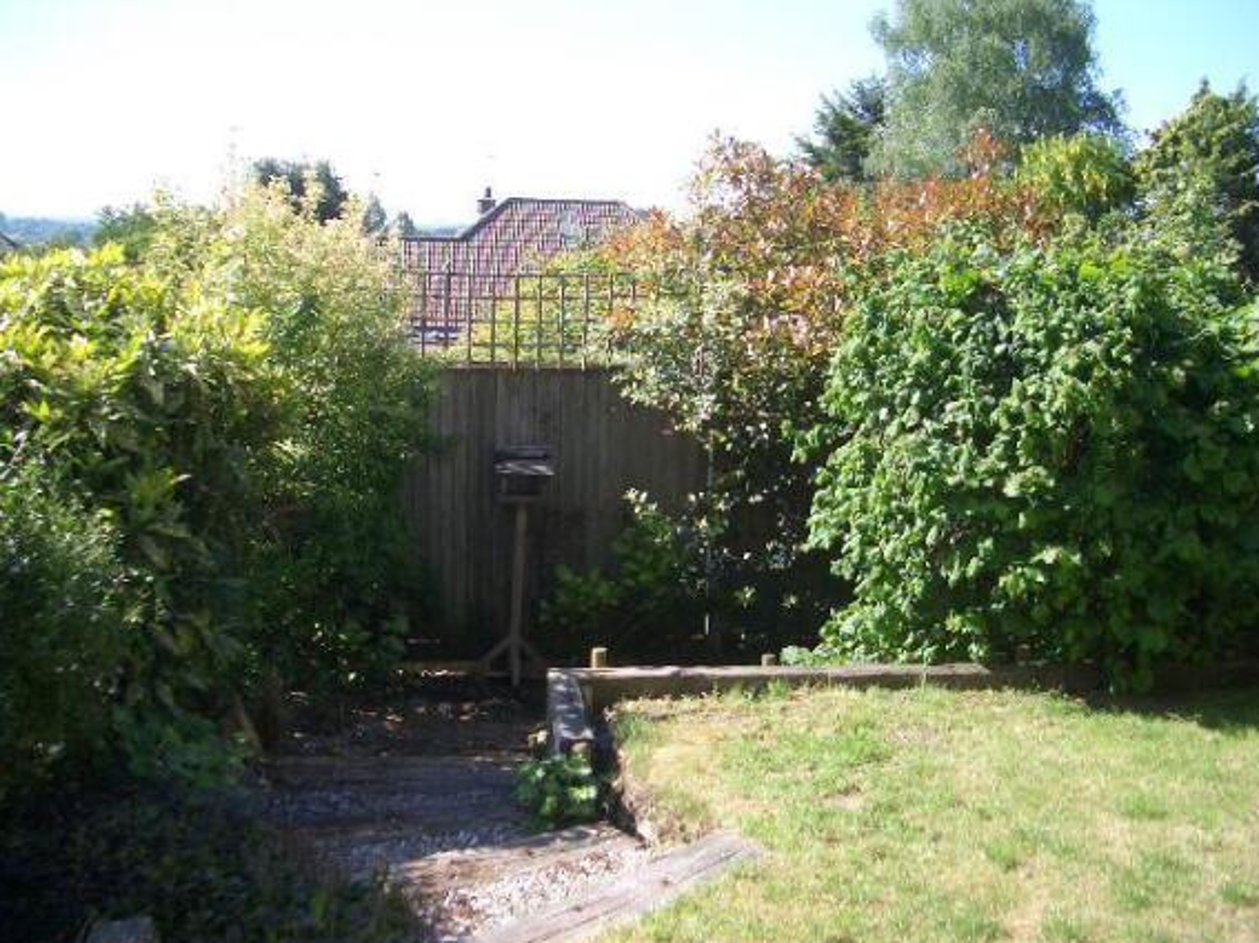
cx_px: 643
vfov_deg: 39.6
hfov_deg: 51.4
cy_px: 480
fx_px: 1309
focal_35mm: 36
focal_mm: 5.8
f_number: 2.6
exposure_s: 1/400
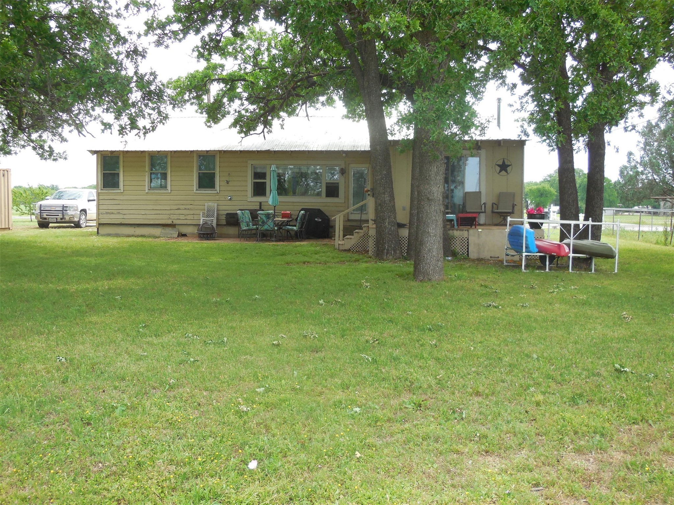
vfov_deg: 36.0
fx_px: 779
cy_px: 252
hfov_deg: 46.8
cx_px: 337
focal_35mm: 40
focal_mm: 7.1
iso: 125
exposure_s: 1/320
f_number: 3.6
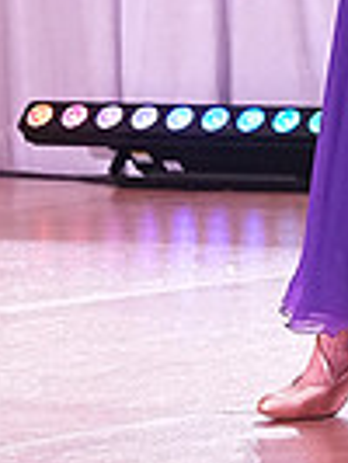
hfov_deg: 2.3
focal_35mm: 657
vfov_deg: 3.0
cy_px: -230
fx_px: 8792
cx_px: 409
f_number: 5.6
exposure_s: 1/250
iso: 3200
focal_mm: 105
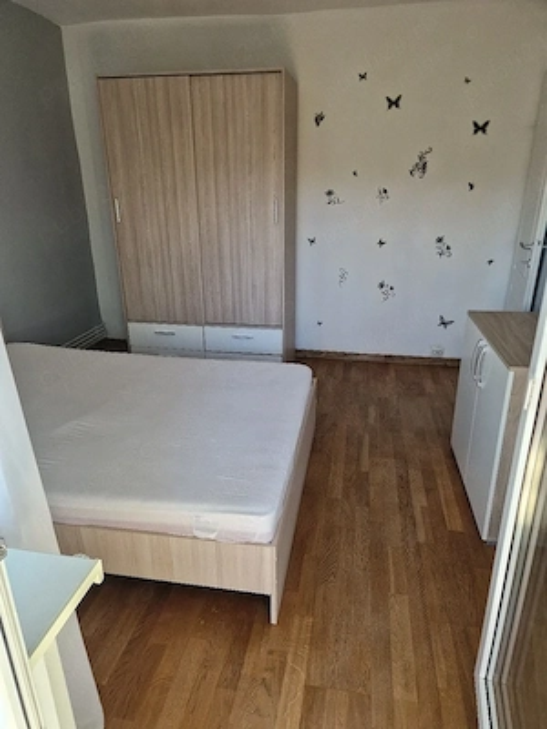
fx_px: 485
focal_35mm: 23
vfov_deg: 73.9
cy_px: 364
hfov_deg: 58.9
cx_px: 274
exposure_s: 1/182
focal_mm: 5.4
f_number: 1.8
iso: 125
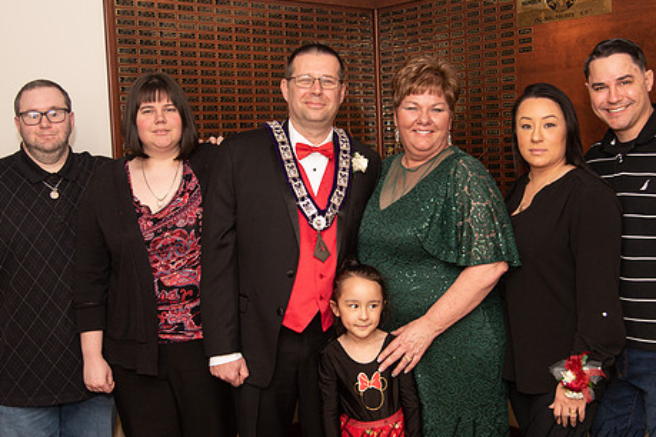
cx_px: 333
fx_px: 875
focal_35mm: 48
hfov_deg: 41.1
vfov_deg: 28.1
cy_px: 209
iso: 800
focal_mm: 38
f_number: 4
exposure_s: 1/200
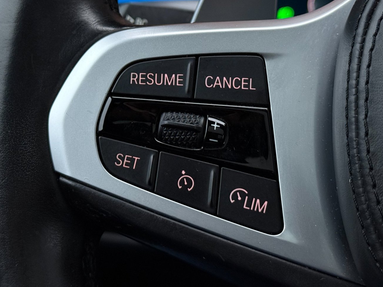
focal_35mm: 71
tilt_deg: -13.0
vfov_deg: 20.6
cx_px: 197
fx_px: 786
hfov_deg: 27.4
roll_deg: -0.5
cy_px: 89
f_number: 1.78
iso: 160
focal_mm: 6.76
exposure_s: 1/49
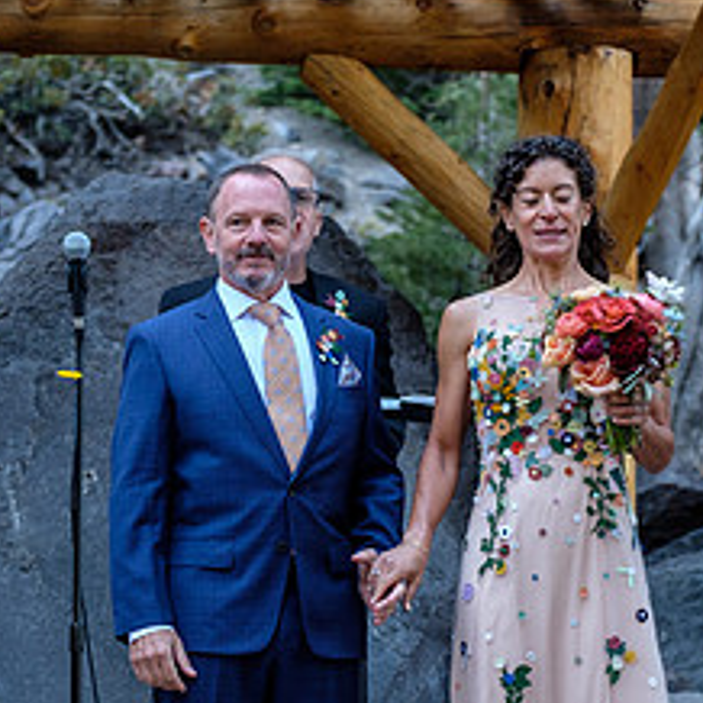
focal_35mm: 170
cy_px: 527
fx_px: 3906
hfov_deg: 10.3
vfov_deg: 10.3
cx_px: 397
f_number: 3.2
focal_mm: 50
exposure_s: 1/90
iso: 640
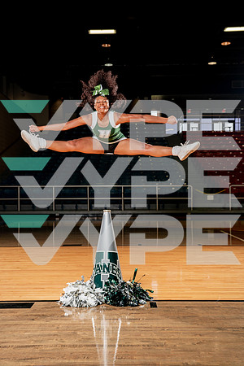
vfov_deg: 43.6
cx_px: 122
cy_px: 183
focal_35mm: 45
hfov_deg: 29.9
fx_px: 457
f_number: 5.6
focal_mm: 45
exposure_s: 1/250
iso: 200
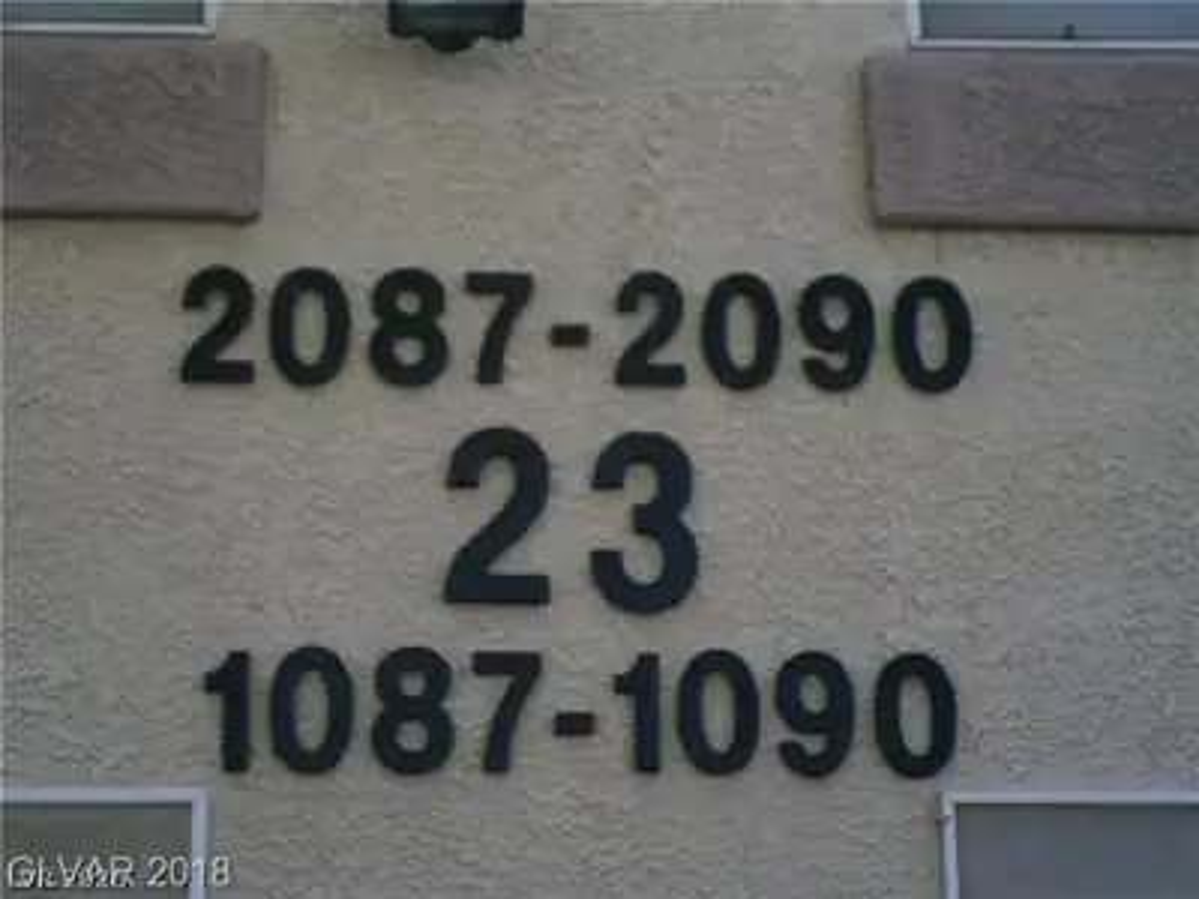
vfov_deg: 17.0
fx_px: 3013
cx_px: 600
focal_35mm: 87
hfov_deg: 22.5
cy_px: 450
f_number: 4.9
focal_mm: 15.4
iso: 100
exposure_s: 1/250
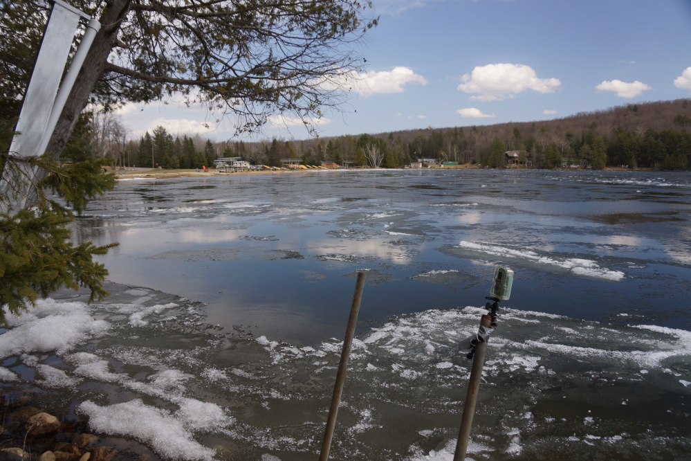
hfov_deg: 67.4
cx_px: 346
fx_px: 518
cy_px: 230
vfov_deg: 47.9
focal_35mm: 27
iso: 100
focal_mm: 18
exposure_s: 1/125
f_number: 5.6
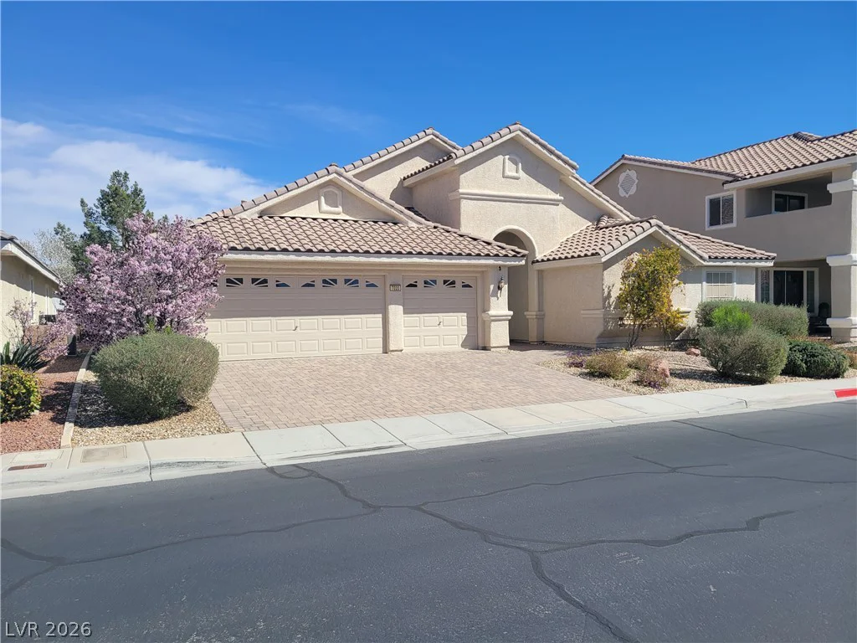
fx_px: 644
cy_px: 322
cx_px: 428
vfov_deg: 53.1
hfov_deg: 67.3
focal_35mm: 26
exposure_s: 1/2866
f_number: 1.8
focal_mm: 5.4
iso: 40
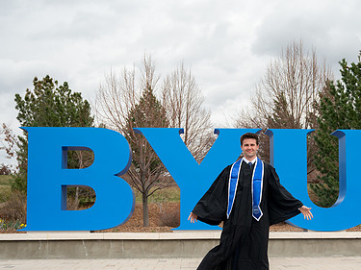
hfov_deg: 31.4
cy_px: 184
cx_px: 249
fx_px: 636
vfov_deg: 23.9
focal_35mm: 61
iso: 250
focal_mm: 40
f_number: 4
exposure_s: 1/1000
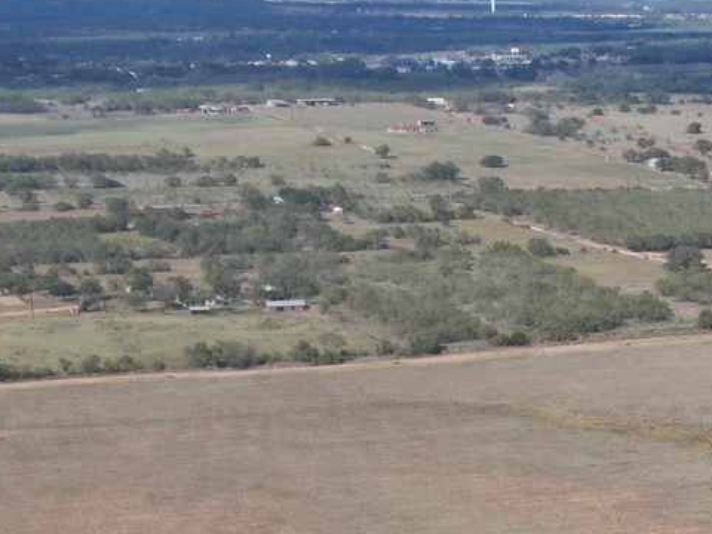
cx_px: 746
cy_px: 672
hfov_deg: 16.8
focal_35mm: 114
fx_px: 2345
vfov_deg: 12.6
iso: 100
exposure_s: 1/800
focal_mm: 6.48
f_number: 3.4
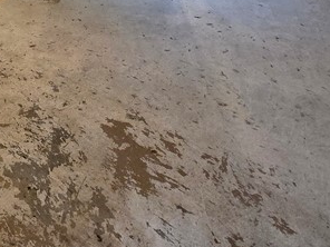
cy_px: -146
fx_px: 429
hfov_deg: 34.8
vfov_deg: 23.7
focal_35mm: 45
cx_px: -51
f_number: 2.2
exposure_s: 1/60
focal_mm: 2.2
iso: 1000
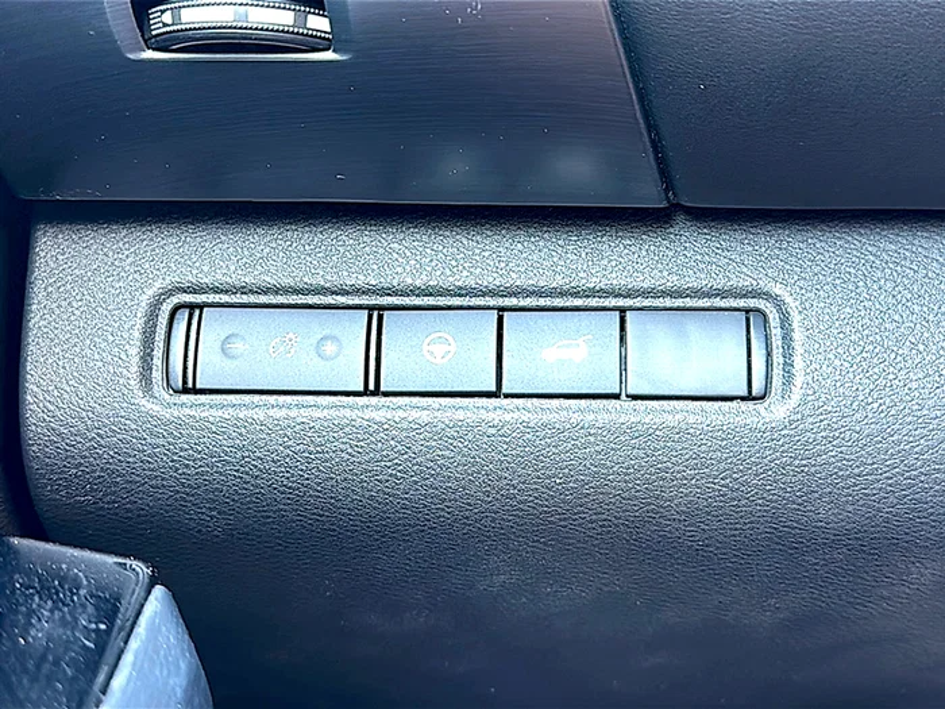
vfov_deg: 35.1
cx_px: 472
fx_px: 1119
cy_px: 354
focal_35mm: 41
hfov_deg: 45.8
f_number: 1.78
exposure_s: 1/40
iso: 125
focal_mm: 6.86
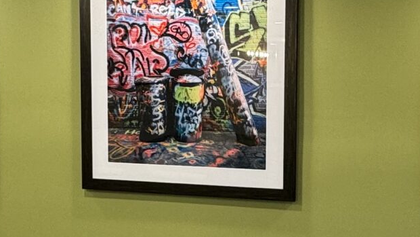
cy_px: 122
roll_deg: -0.2
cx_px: 224
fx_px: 702
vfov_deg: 19.1
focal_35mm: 63
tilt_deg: -6.1
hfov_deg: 33.3
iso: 160
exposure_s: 1/60
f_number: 2.2
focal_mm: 2.22
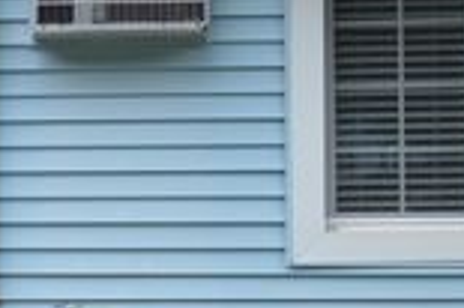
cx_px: -189
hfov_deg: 15.3
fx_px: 1622
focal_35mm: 126
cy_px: 227
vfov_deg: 10.8
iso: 180
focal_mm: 26
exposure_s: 1/125
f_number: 5.6
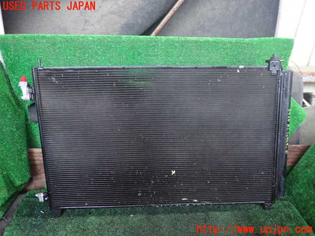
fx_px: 273
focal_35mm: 30
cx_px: 158
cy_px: 118
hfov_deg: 60.0
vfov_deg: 46.8
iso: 800
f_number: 2.3
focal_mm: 5.4
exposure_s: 1/20
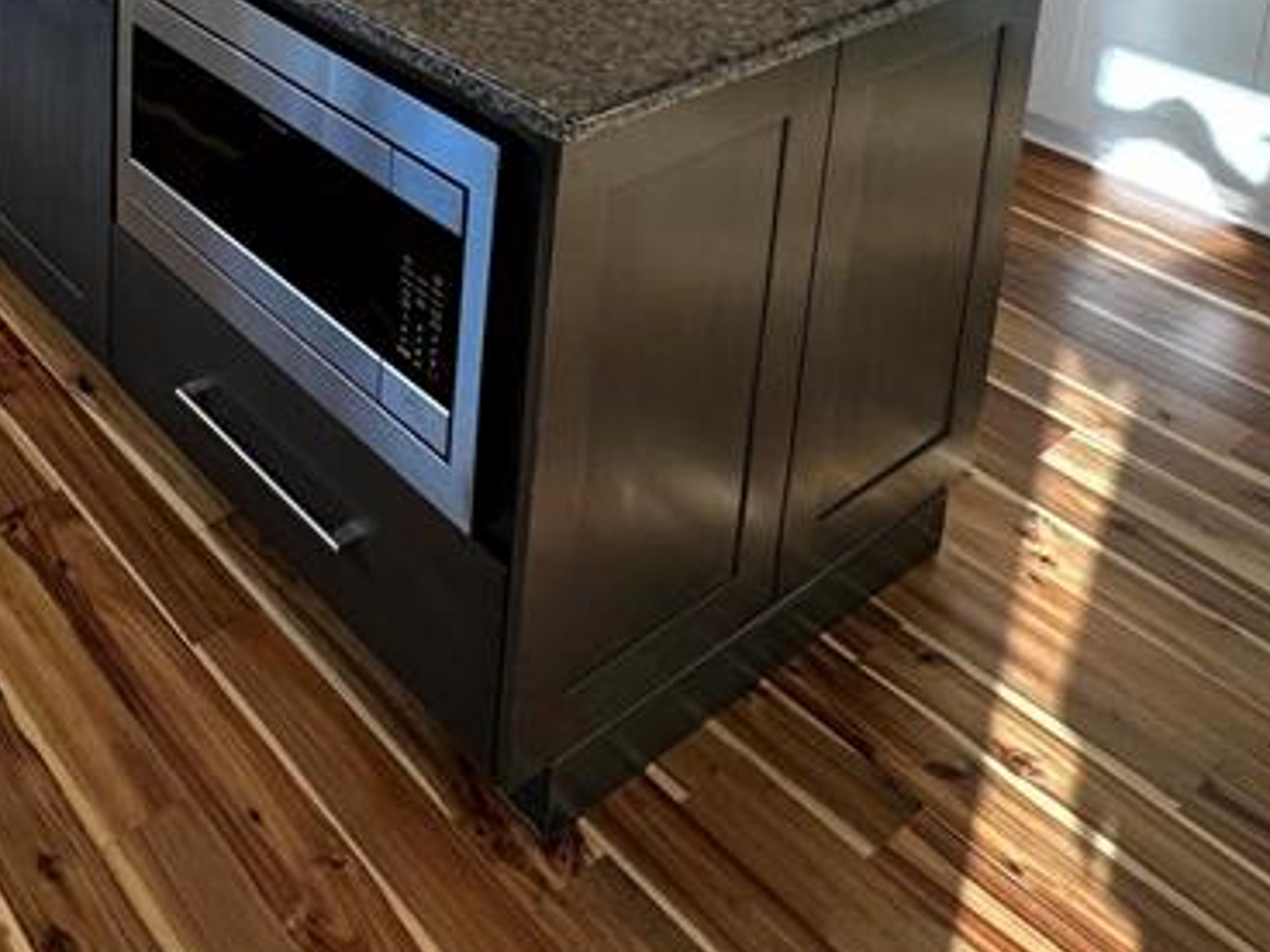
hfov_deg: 42.3
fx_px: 1431
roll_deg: -0.1
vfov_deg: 28.9
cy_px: -328
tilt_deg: -10.9
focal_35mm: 39
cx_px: 38
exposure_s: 1/120
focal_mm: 2.22
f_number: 2.2
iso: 125
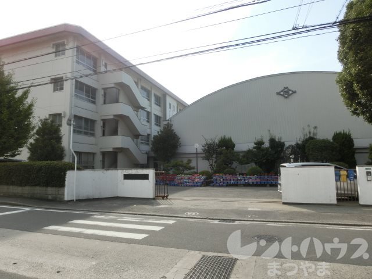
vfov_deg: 56.8
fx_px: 258
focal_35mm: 24
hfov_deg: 71.6
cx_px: 186
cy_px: 140
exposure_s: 1/1000
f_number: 3
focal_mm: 4.24
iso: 80
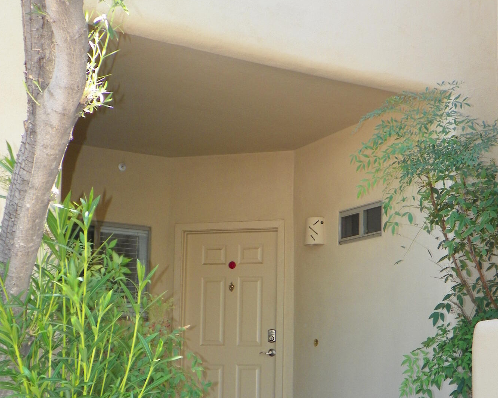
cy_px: 296
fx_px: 840
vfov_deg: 26.4
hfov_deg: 33.0
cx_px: 269
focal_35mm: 57
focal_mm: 6.9
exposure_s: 1/60
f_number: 3.2
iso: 64
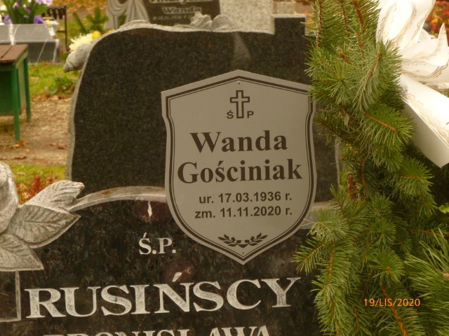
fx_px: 1608
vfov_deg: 12.0
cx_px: 224
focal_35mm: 124
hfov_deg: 15.9
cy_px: 168
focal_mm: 22.1
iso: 200
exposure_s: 1/80
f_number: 4.9
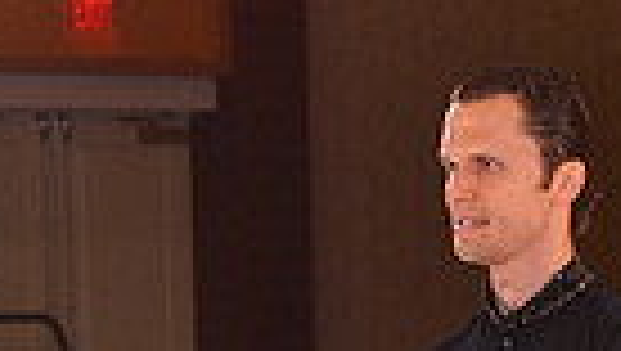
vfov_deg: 3.4
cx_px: 479
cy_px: 652
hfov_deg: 6.1
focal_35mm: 352
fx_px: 5803
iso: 2000
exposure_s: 1/250
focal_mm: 80
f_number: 5
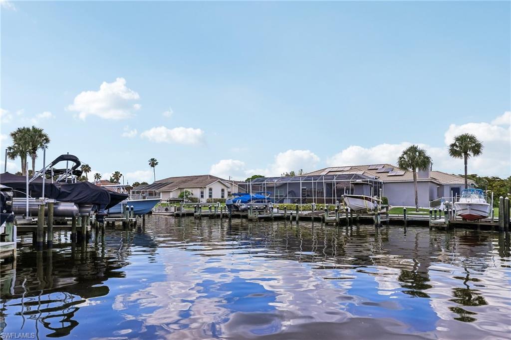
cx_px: 256
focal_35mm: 21
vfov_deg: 59.4
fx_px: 298
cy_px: 170
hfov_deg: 81.2
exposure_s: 1/250
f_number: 8
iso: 50
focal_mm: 14
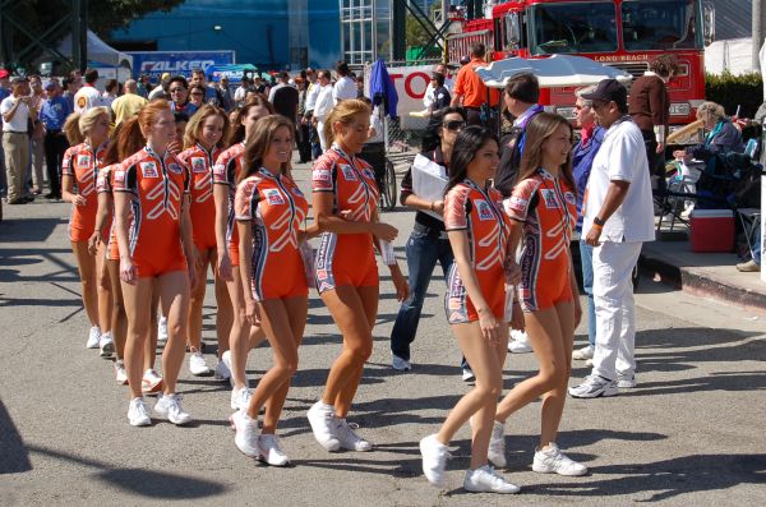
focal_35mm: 82
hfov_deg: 24.7
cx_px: 383
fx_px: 1751
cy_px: 254
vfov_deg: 16.5
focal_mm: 55
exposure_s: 1/320
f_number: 9
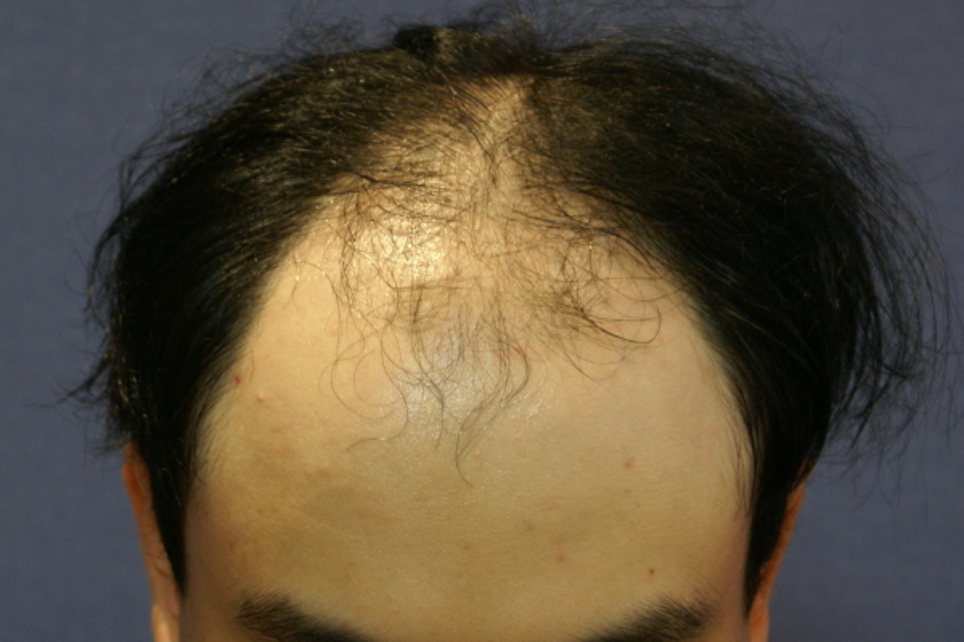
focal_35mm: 105
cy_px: 321
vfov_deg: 13.0
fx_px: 2811
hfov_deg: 19.5
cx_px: 482
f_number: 5.6
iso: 400
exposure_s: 1/10
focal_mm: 70
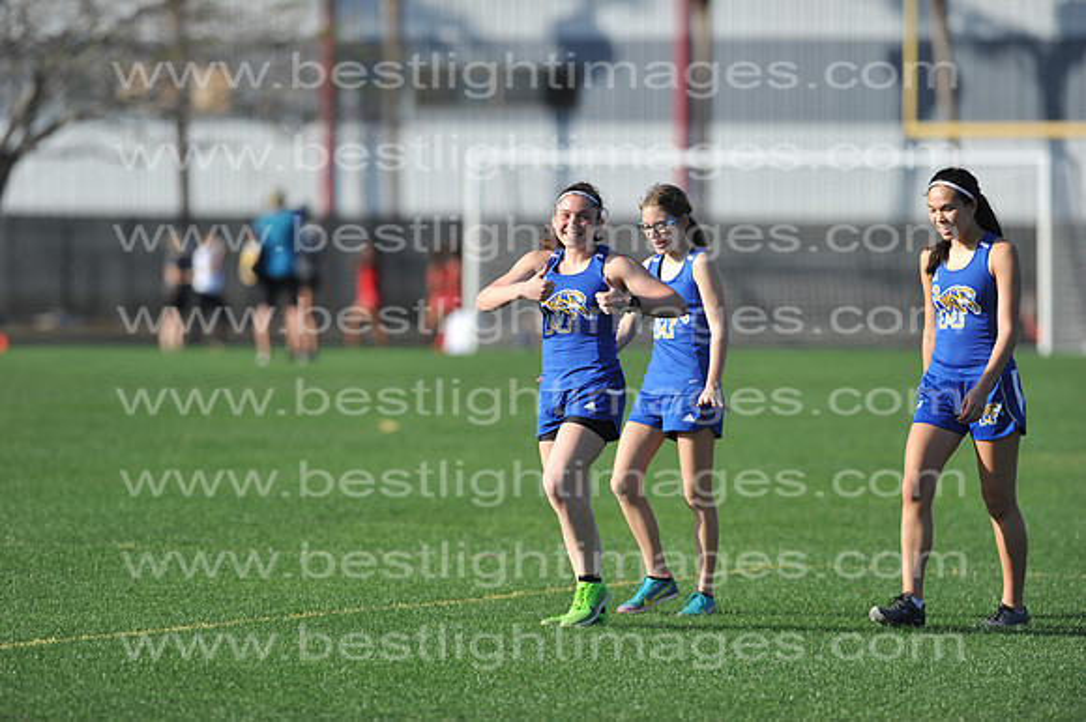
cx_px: 543
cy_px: 361
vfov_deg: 4.6
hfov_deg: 6.9
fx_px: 9044
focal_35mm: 300
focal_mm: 300
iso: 320
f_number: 3.5
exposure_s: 1/4000
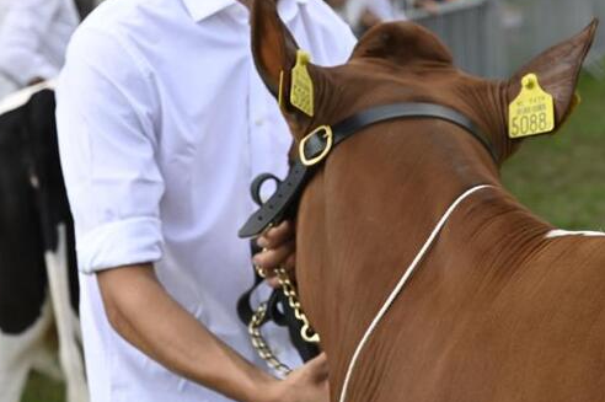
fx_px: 2367
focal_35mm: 141
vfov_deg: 9.7
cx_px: 315
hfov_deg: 14.6
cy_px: 18
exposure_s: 1/500
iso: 200
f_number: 5.6
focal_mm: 70
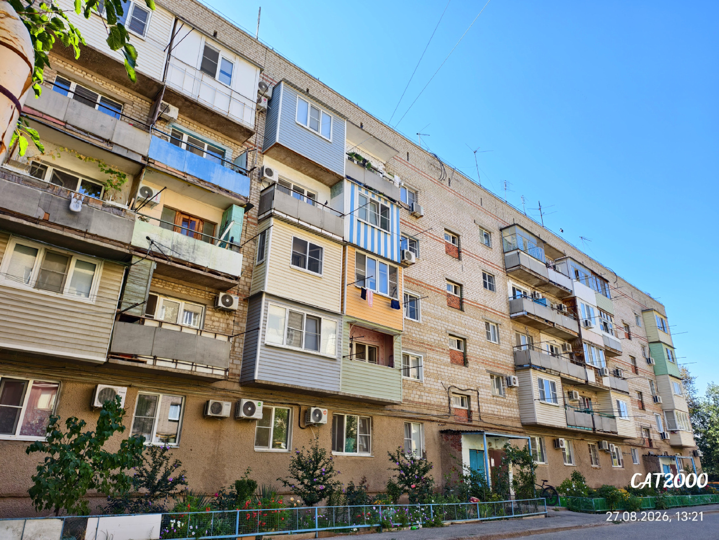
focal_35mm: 23
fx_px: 478
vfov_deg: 58.9
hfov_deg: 73.9
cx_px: 360
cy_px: 270
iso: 72
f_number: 1.57
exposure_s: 1/1181
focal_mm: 6.54
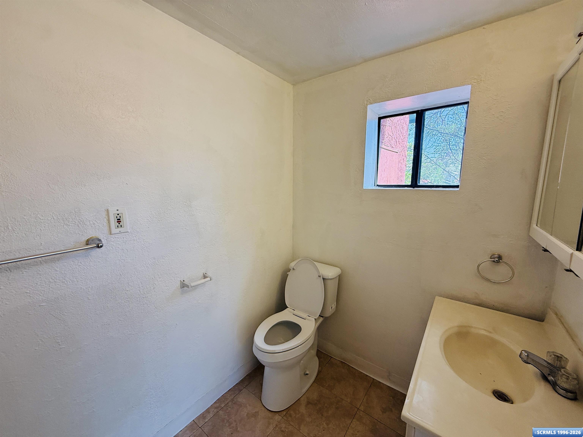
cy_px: 218
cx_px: 292
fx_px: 236
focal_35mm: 14
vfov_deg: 85.7
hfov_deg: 102.1
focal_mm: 2.22
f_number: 2.2
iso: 125
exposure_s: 1/120
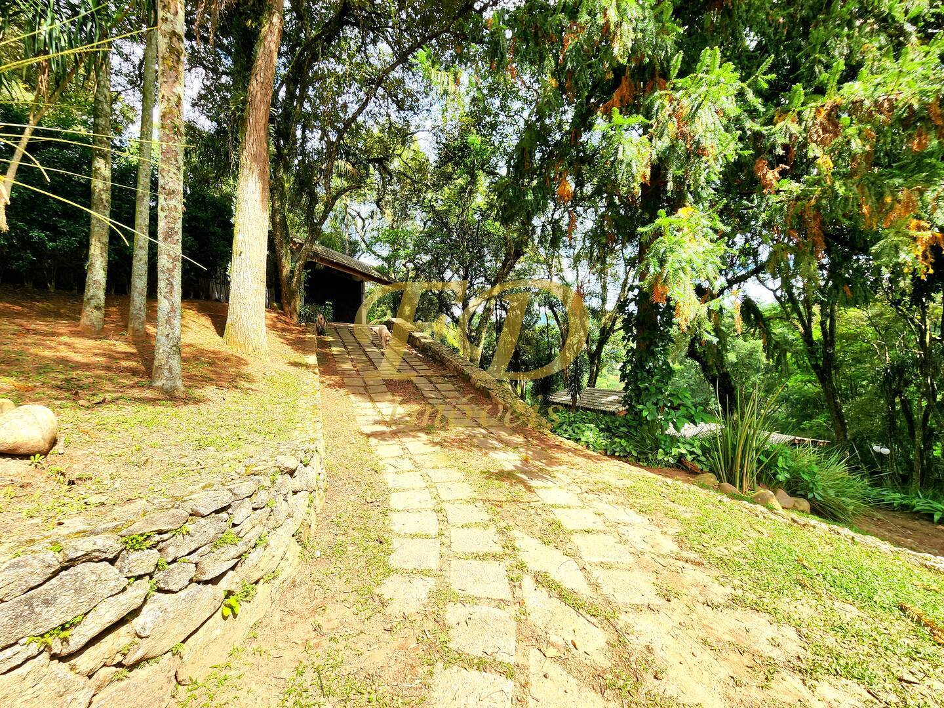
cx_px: 472
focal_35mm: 13
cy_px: 354
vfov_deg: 89.9
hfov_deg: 106.2
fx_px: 355
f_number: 2.2
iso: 50
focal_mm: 2.2
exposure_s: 1/714
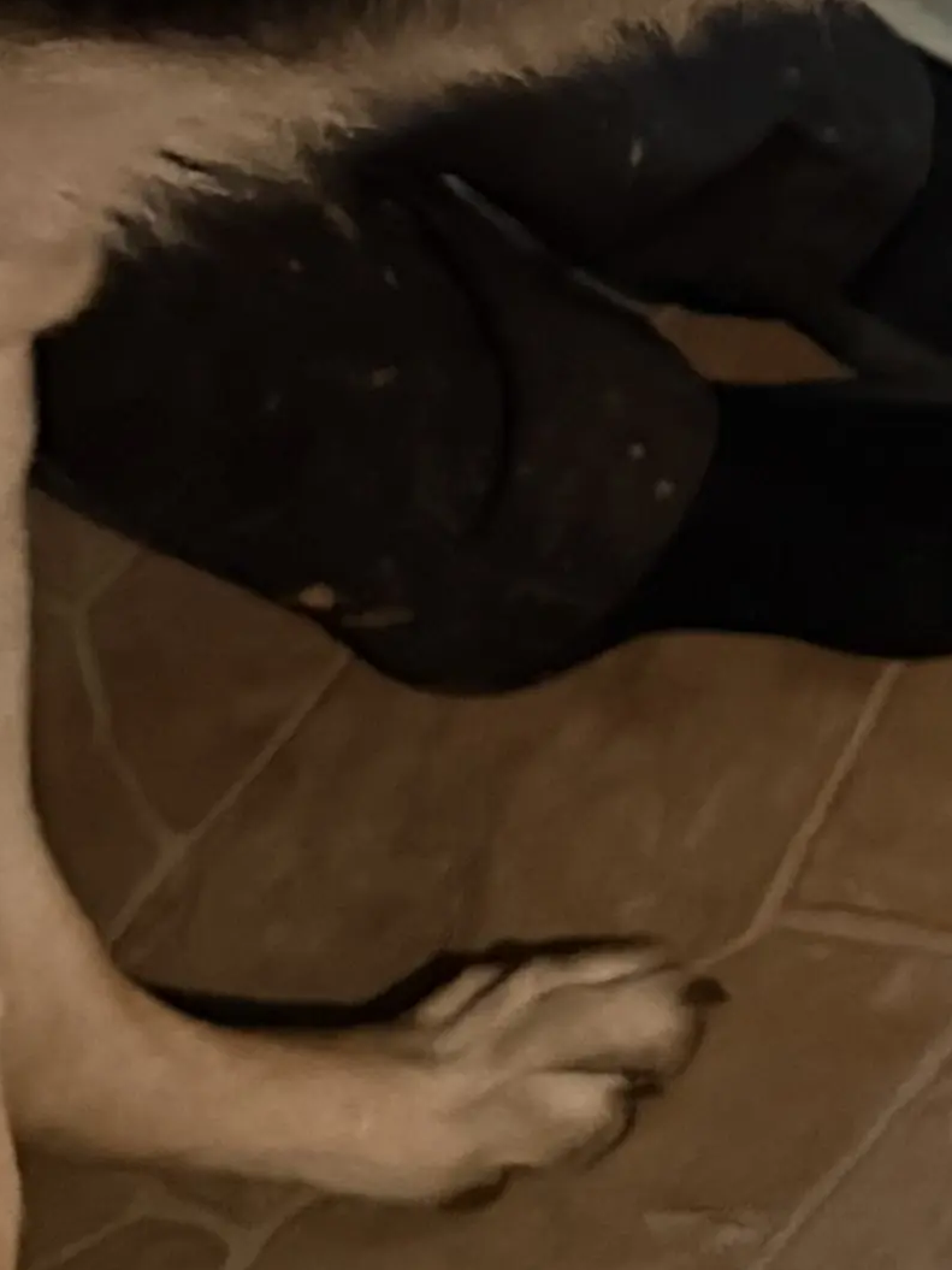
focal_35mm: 130
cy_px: -218
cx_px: 2192
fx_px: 4768
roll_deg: +22.5
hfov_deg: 10.1
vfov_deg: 14.7
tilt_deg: -43.0
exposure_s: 1/30
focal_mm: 6.76
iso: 1000
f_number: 1.78
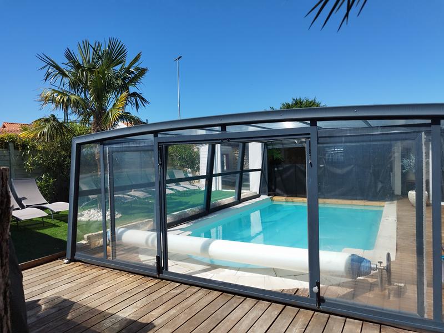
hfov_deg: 69.4
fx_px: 321
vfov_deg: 54.9
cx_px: 222
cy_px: 166
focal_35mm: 25
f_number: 1.89
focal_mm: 5.95
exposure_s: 1/1190
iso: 50
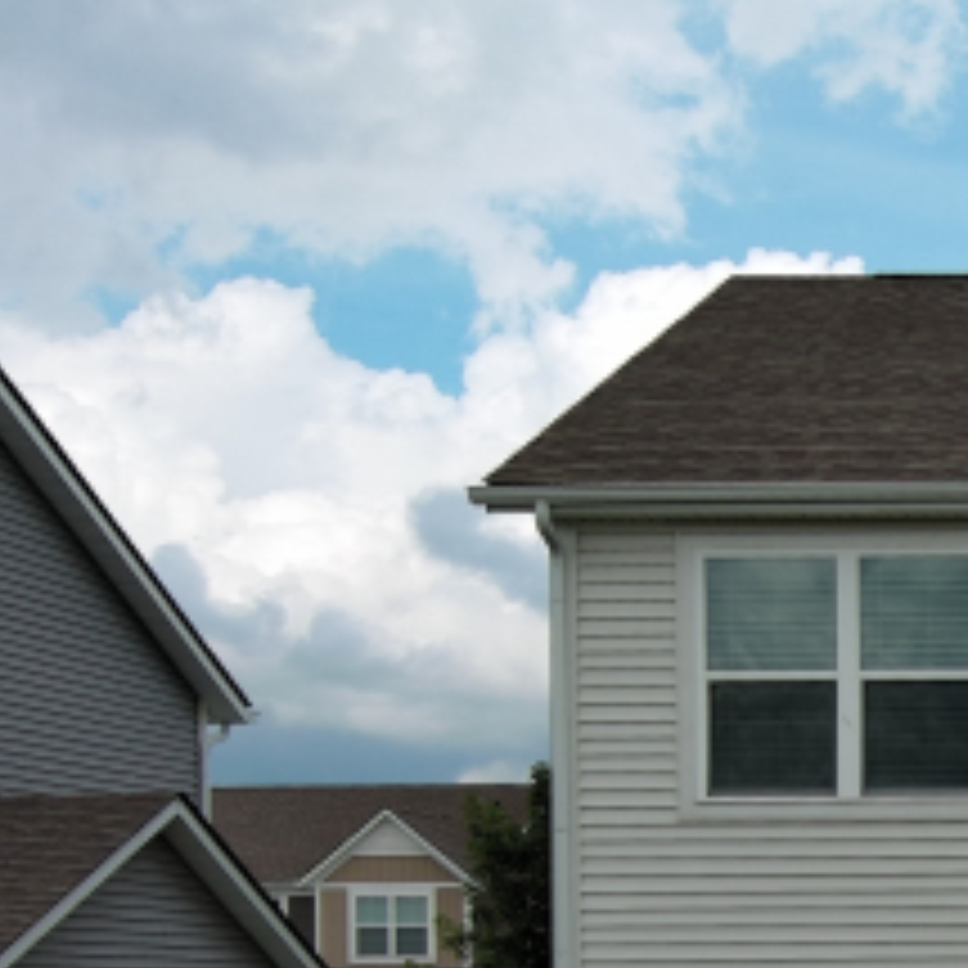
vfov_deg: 19.5
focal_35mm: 86
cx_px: 1418
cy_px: 1004
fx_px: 2721
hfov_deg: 18.1
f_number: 2.8
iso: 101
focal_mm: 10.57
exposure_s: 1/1701
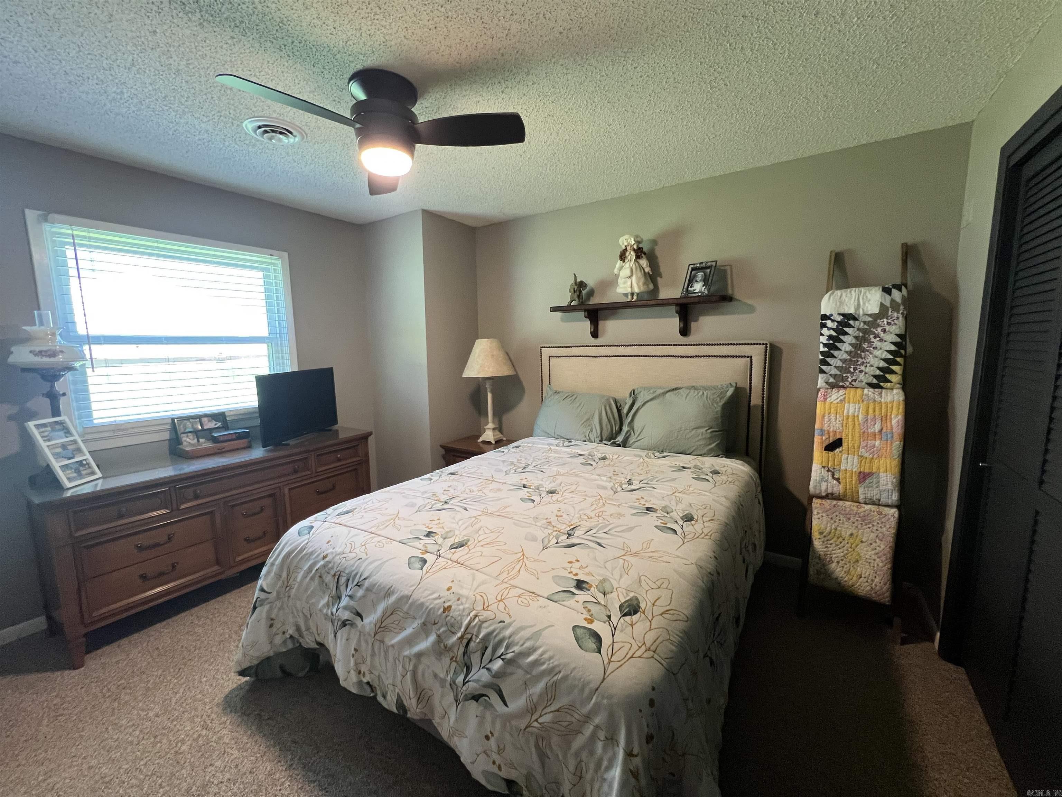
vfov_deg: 89.9
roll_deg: +1.2
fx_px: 399
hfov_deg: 106.2
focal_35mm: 13
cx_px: 531
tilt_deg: -7.7
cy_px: 398
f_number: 1.8
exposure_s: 1/60
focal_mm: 1.57
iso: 320
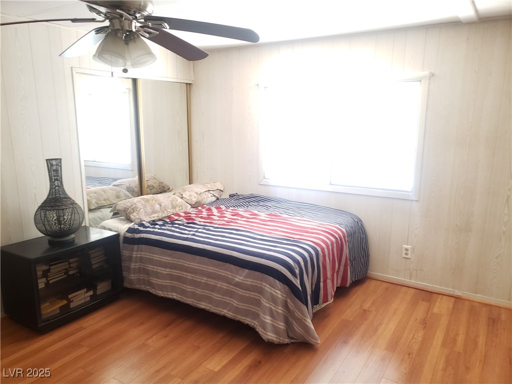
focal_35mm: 26
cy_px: 192
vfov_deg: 53.1
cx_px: 256
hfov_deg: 67.3
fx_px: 385
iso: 250
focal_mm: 4.3
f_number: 1.5
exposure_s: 1/17
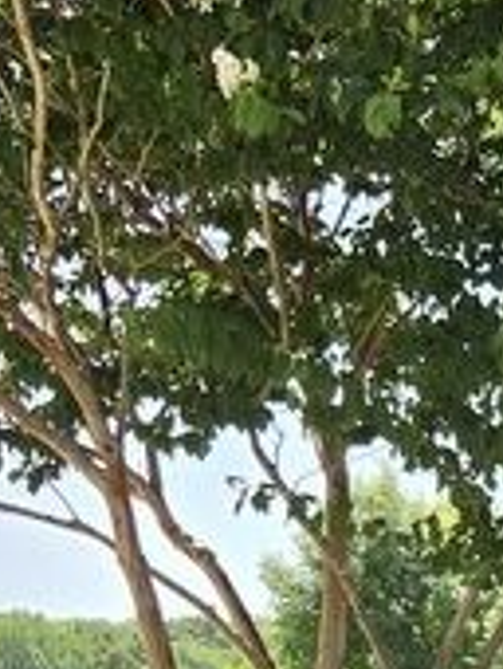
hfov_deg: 12.2
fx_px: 2087
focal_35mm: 108
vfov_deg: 16.7
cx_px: 990
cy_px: 964
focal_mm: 5.4
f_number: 1.8
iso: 80
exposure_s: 1/2600
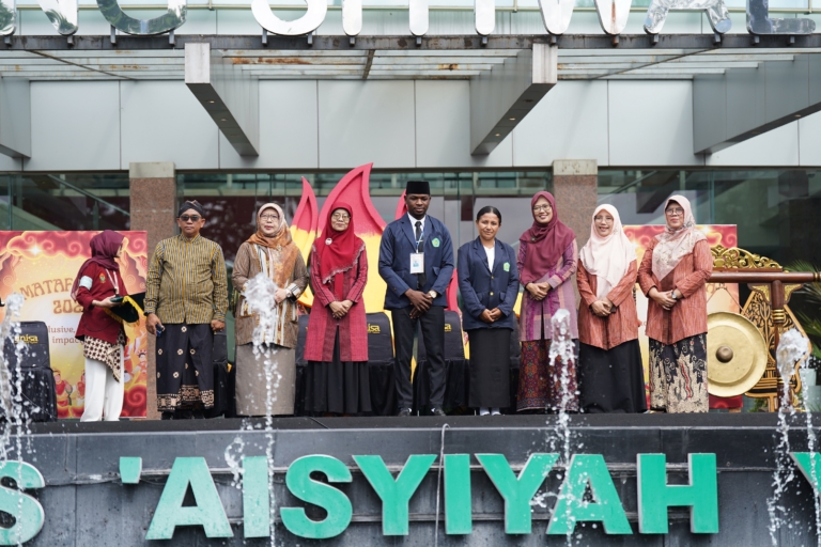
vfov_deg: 13.2
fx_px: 2372
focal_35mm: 104
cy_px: 274
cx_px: 410
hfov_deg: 19.6
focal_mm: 104
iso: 160
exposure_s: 1/1250
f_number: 2.8
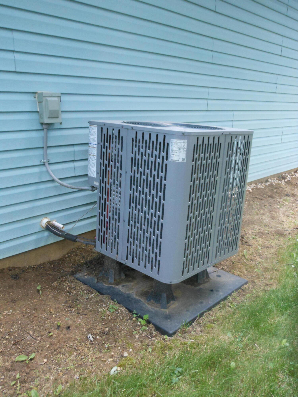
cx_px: 149
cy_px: 198
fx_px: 379
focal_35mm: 33
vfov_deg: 55.4
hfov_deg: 42.9
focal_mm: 5.9
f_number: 4
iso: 400
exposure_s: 1/125
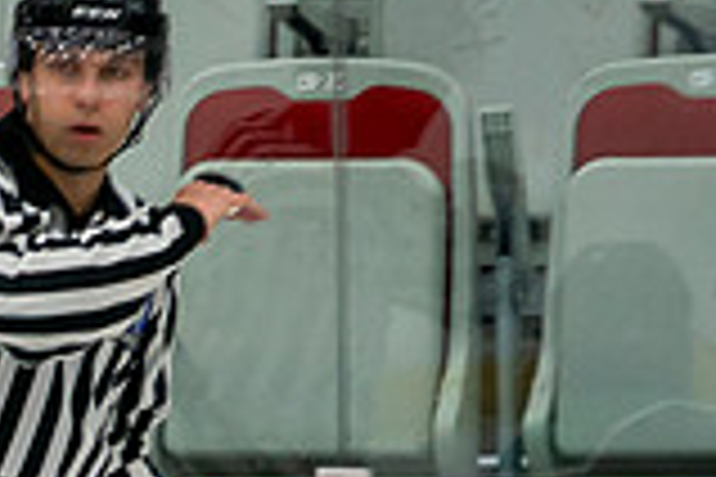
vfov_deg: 1.1
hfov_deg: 1.6
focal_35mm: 1304
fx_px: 25933
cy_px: 913
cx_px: -378
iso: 1250
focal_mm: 200
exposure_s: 1/640
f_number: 2.8
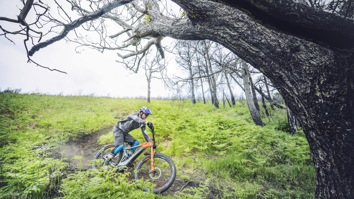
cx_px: 175
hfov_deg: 103.0
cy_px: 111
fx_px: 141
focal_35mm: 15
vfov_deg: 70.3
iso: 1000
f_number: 4.5
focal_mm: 14
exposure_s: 1/1600
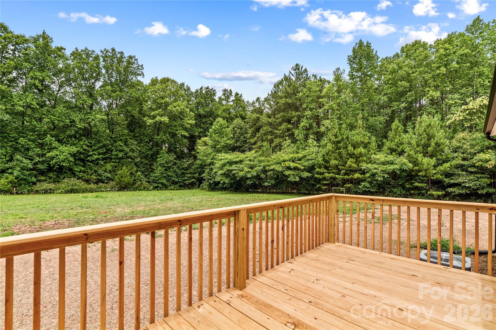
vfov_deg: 73.7
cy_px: 165
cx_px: 248
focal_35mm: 16
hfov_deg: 96.7
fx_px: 220
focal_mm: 16
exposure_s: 1/125
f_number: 8
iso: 100
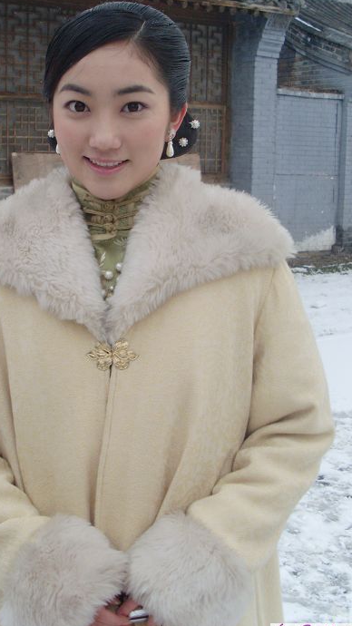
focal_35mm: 48
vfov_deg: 42.9
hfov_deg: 24.8
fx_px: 797
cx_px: 116
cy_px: 297
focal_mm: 6.3
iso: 80
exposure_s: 1/60
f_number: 7.7
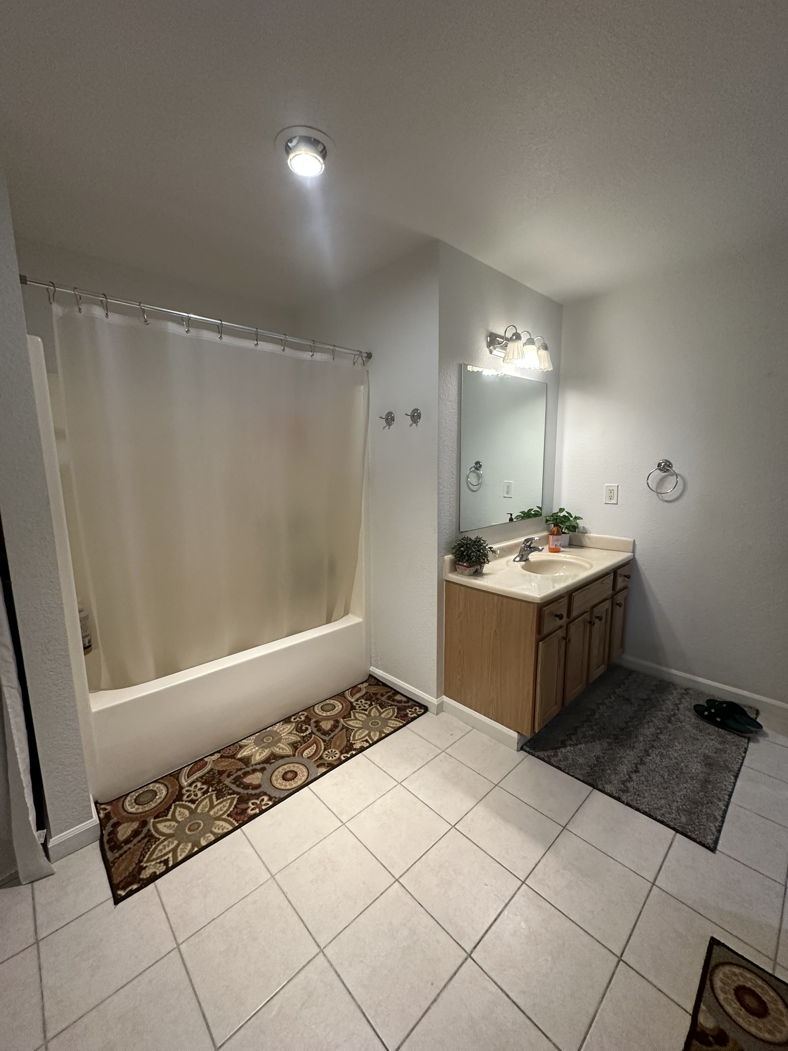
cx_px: 394
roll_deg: -1.0
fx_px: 425
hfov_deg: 85.7
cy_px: 526
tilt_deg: -6.7
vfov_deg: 102.1
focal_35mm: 14
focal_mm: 2.22
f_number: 2.2
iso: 250
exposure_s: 1/120
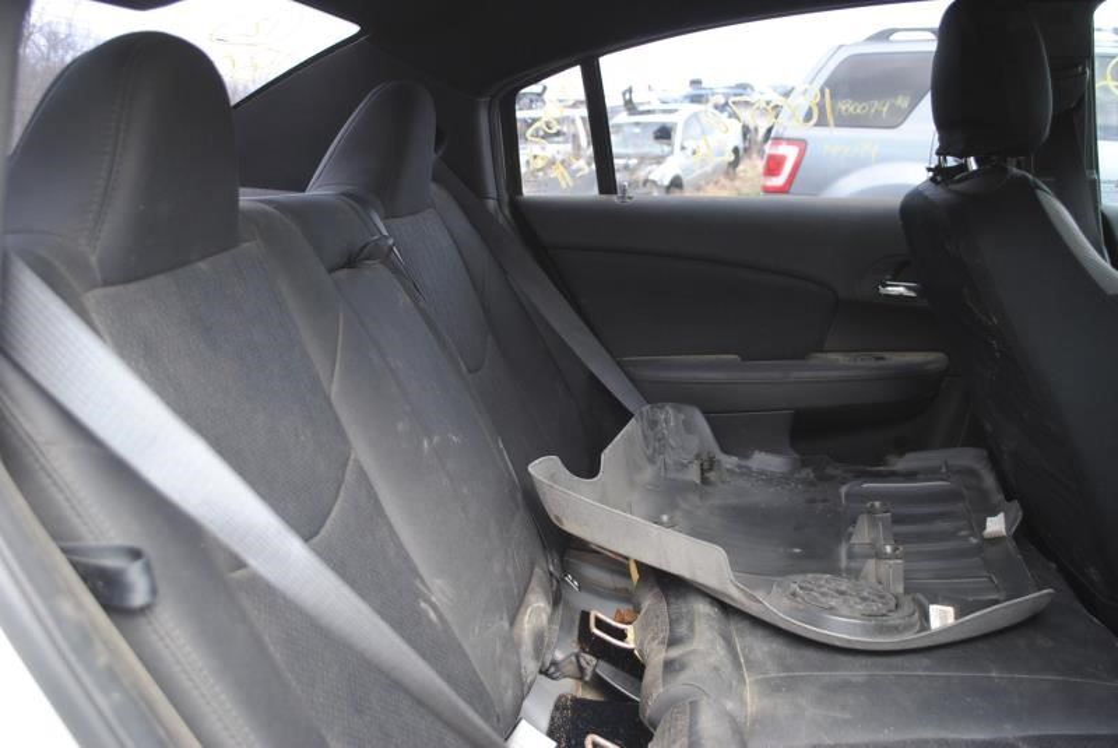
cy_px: 374
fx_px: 1026
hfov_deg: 57.2
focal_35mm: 33
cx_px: 559
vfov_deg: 40.0
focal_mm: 22
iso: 200
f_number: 4
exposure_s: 1/40
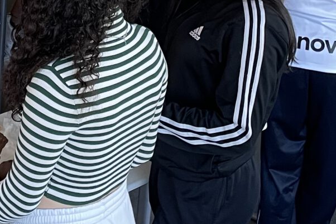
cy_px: -118
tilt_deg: -16.9
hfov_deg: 17.3
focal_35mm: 115
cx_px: -9
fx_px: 1073
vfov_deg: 11.4
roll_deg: -4.2
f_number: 1.6
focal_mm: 4.2
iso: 125
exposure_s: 1/69
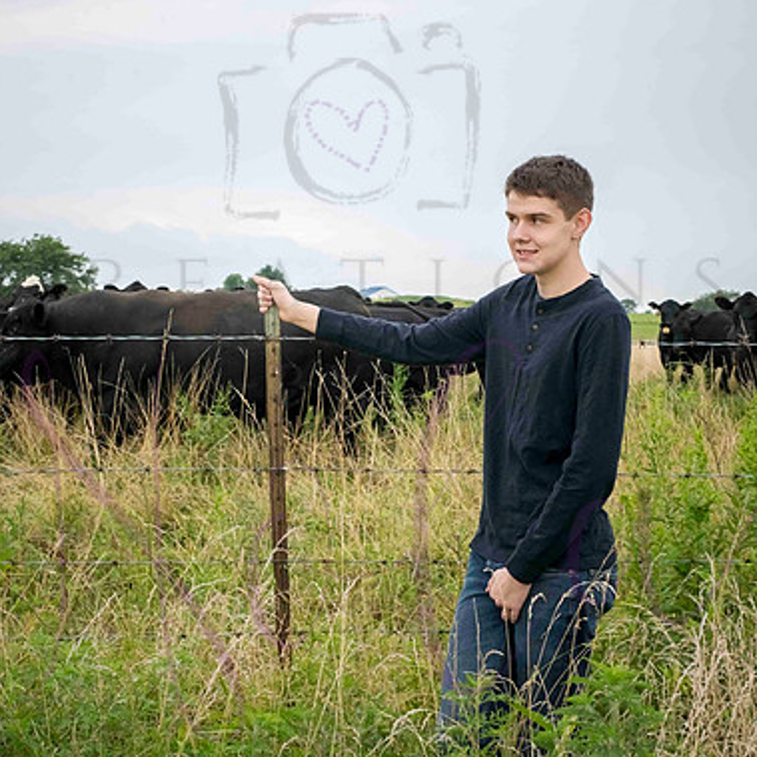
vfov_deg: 26.5
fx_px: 1608
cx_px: 358
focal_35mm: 65
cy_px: 380
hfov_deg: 26.5
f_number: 11
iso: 640
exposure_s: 1/320
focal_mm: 50
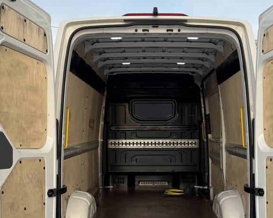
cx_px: 159
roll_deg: +1.0
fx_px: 396
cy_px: 156
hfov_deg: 38.0
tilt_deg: -4.0
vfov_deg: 30.5
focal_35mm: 49
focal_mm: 6.76
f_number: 1.78
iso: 80
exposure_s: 1/531
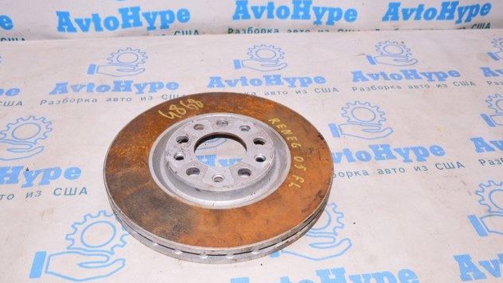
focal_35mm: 32
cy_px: 146
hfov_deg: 61.0
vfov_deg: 36.7
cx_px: 255
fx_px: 427
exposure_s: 1/160
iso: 1600
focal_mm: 20
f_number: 8
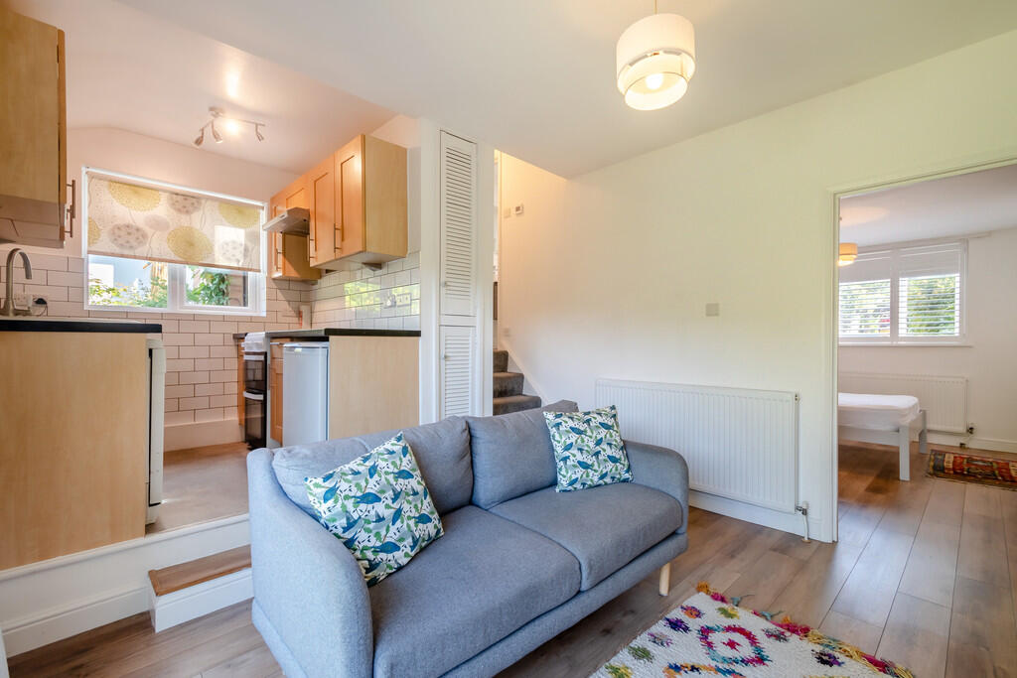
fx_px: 424
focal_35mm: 15
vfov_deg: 77.3
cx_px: 508
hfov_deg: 100.4
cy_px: 339
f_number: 8
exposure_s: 1/160
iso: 400
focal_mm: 10
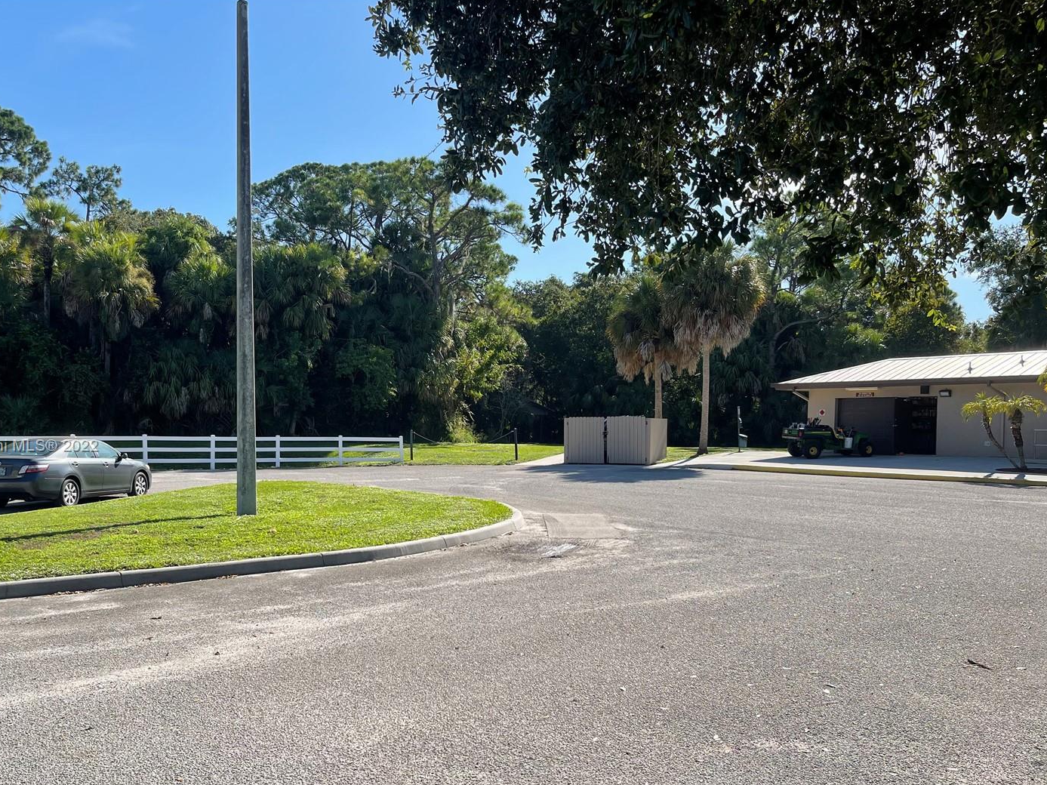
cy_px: 447
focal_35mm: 30
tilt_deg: -3.3
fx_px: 907
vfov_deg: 46.7
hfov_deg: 59.8
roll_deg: +0.9
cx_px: 460
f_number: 1.6
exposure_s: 1/2545
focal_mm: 5.1
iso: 32
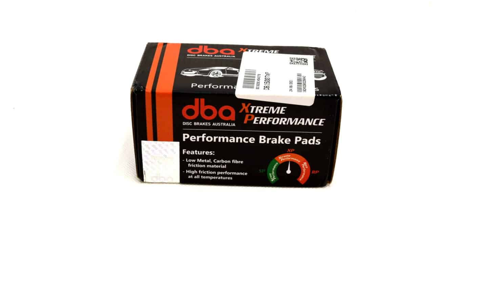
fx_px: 615
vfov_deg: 27.7
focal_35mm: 47
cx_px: 237
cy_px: 145
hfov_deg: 43.0
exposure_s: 1/40
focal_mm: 29
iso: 100
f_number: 9
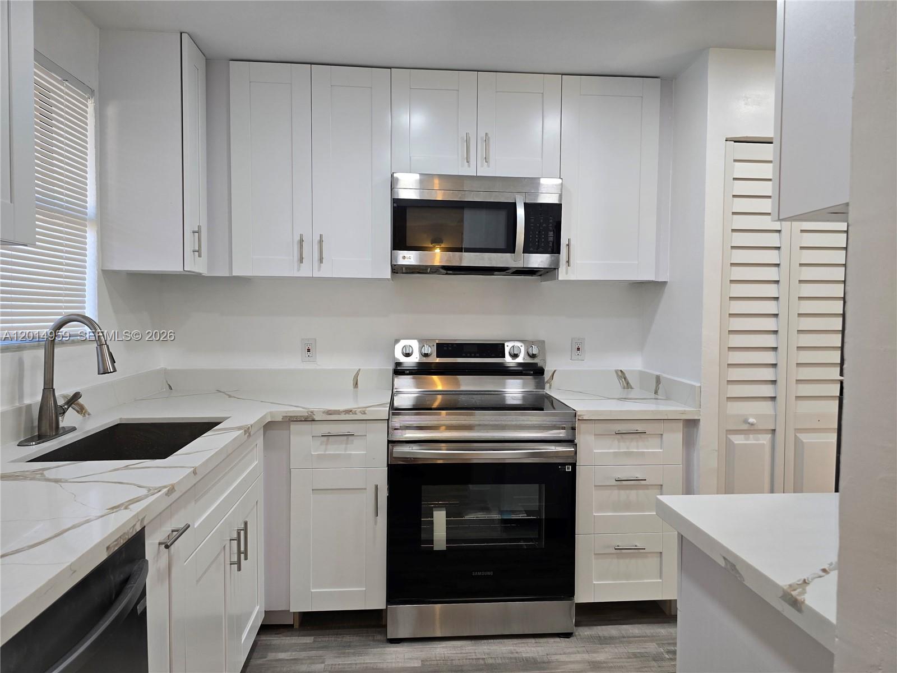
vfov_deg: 58.9
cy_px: 336
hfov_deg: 73.9
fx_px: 596
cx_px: 448
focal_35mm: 23
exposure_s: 1/120
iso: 100
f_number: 1.7
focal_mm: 6.3
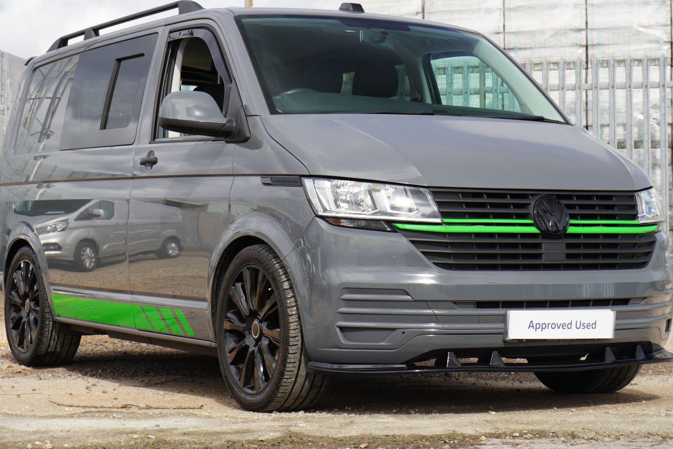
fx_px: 1506
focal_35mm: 81
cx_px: 346
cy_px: 202
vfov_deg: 16.9
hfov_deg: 25.2
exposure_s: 1/100
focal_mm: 47
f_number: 7.1
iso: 100
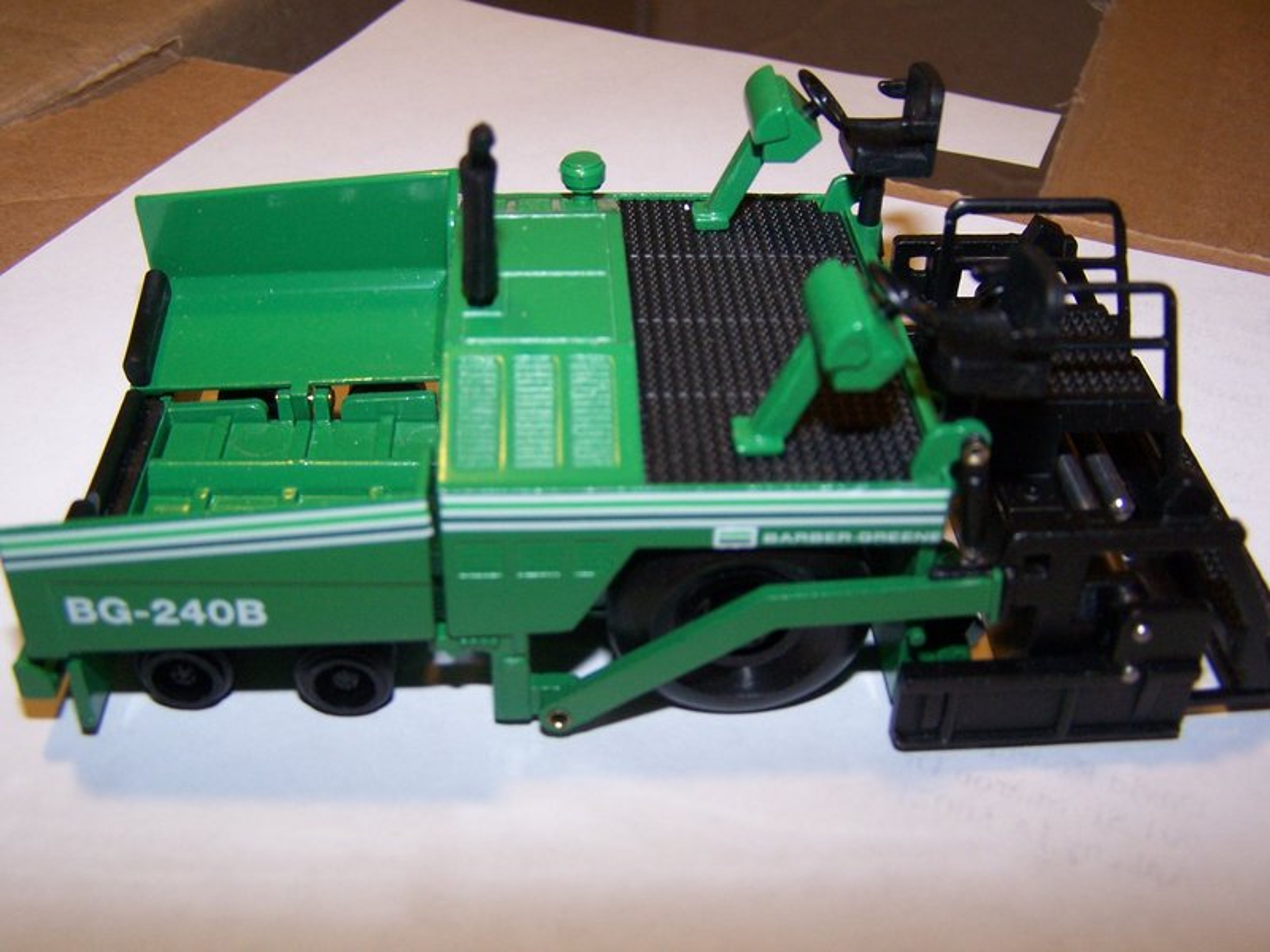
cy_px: 476
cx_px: 635
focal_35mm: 38
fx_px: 1394
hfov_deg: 49.0
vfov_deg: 37.7
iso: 140
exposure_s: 1/60
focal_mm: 6.3
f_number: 2.8
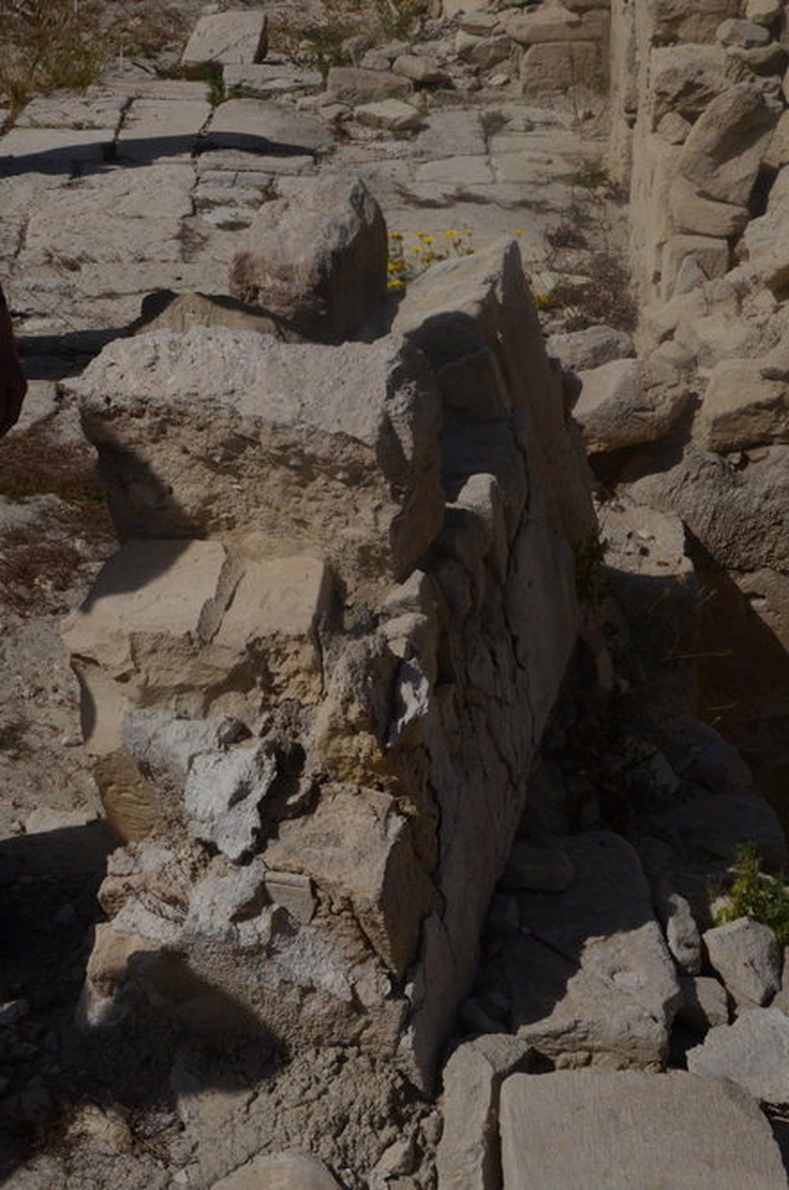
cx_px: 394
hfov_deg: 25.6
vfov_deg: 37.9
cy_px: 595
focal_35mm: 52
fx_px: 1733
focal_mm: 35
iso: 1000
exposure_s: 1/1600
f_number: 20
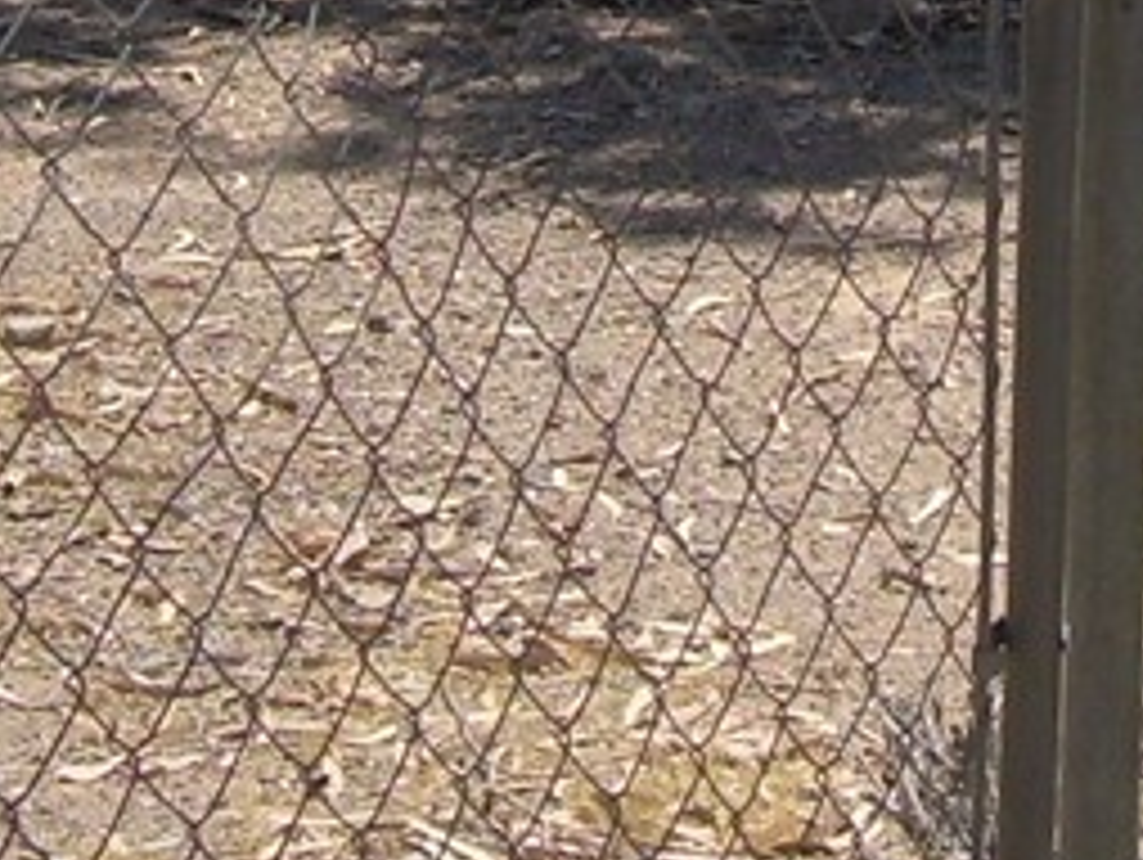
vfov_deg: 9.3
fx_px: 5057
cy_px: -590
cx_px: 999
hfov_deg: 12.8
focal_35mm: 153
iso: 50
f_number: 2.8
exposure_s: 1/1000
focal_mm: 6.3
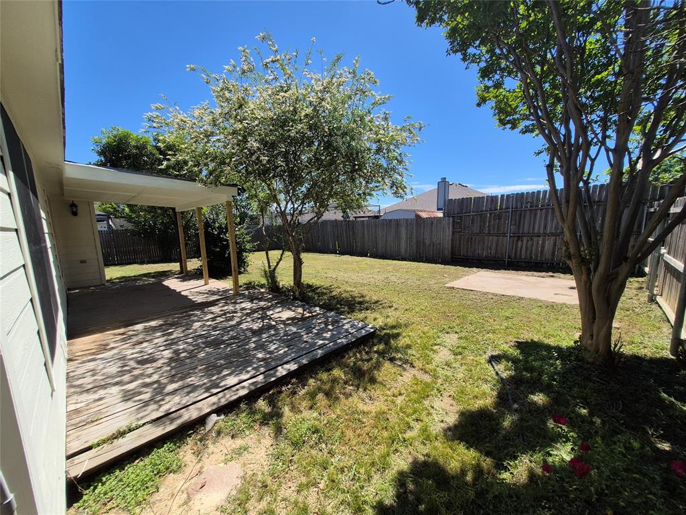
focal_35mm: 13
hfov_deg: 106.2
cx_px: 343
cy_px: 258
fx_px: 258
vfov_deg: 89.9
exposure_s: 1/1640
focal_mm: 1.74
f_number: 2.2
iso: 50
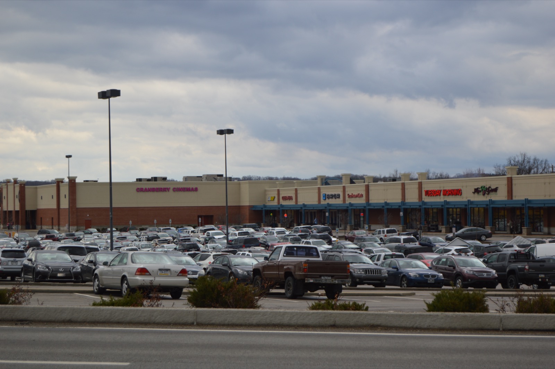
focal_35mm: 82
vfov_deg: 16.5
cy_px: 184
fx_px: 1271
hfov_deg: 24.6
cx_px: 278
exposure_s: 1/125
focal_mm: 55
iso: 110
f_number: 5.6
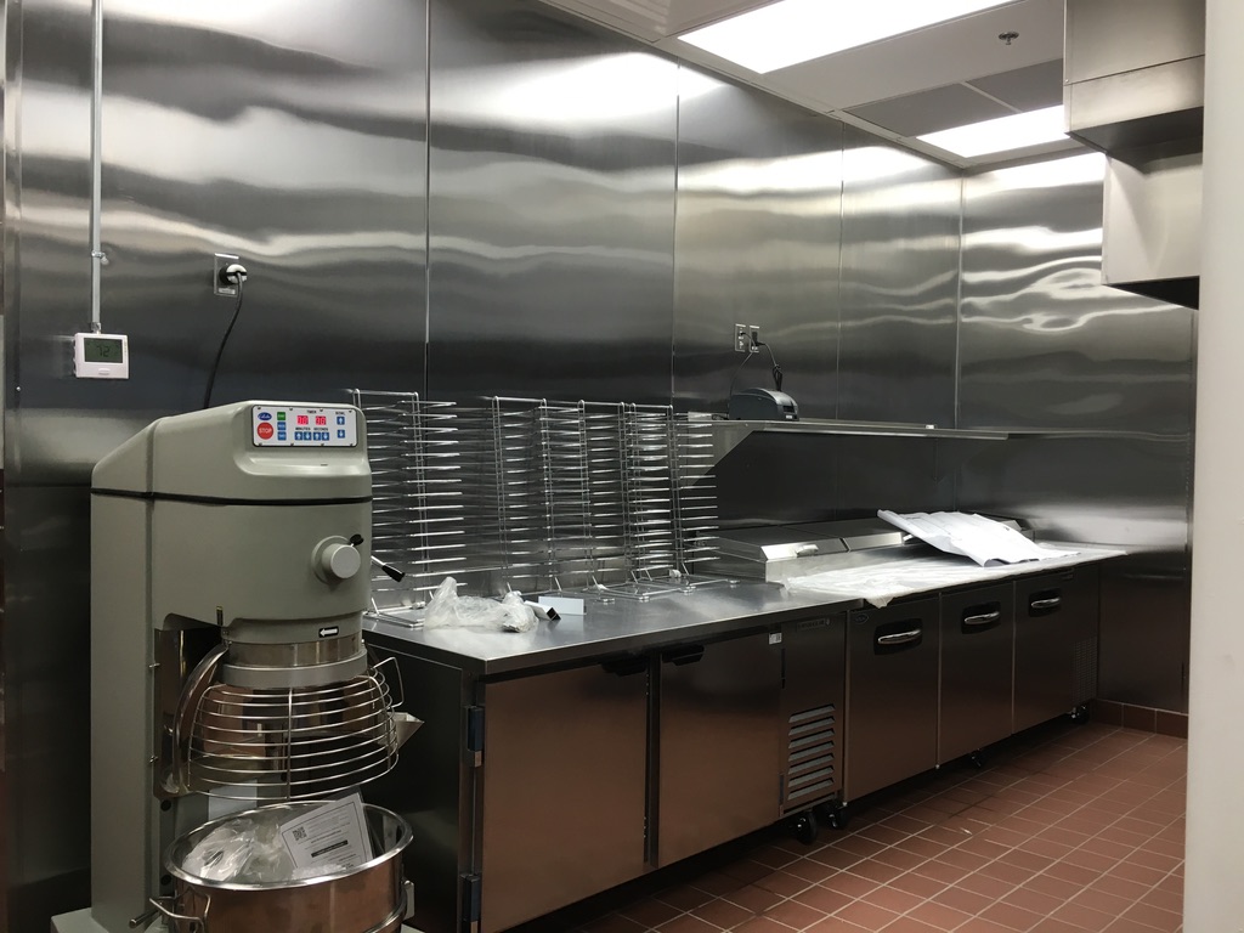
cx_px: 622
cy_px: 466
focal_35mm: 29
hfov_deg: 61.7
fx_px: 1042
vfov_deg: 48.2
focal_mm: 4.15
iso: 32
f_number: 2.2
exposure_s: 1/30
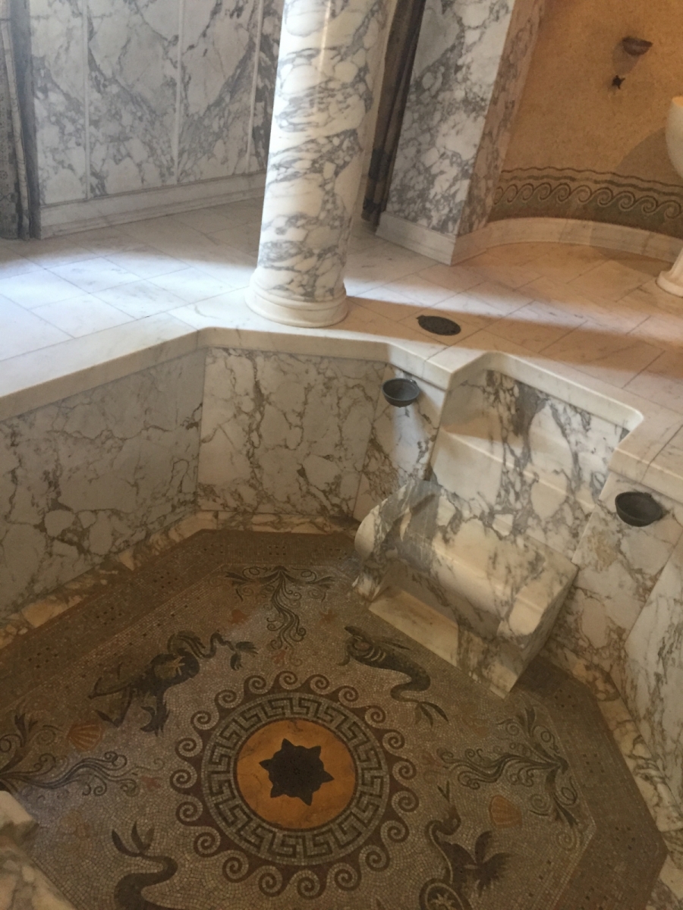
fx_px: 763
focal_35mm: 29
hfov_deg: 48.2
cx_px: 342
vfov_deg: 61.7
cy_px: 455
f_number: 2.2
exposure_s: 1/33
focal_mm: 4.15
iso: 200
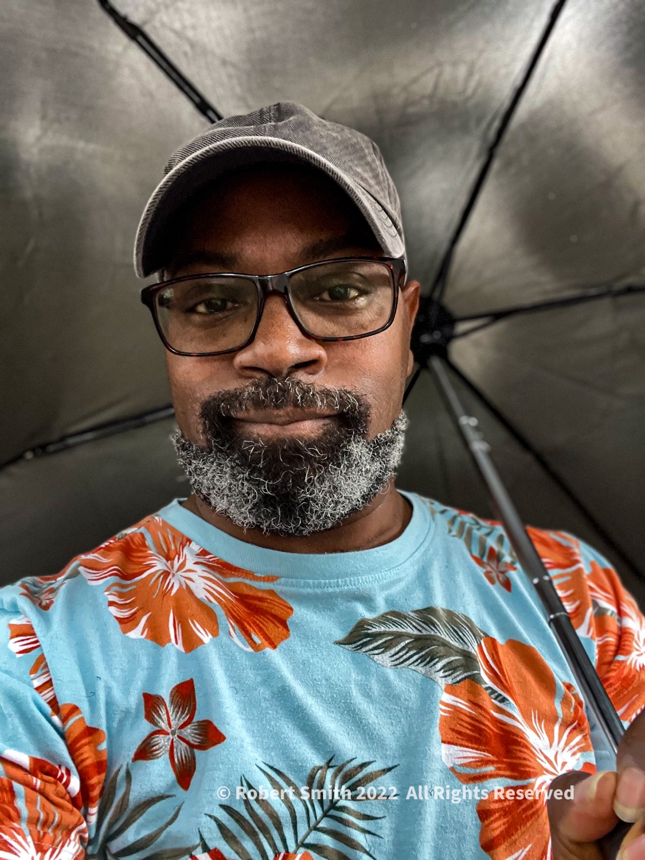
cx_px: 322
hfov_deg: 46.8
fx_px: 745
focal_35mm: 30
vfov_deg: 60.0
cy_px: 430
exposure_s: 1/40
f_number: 2.2
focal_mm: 2.71
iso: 400
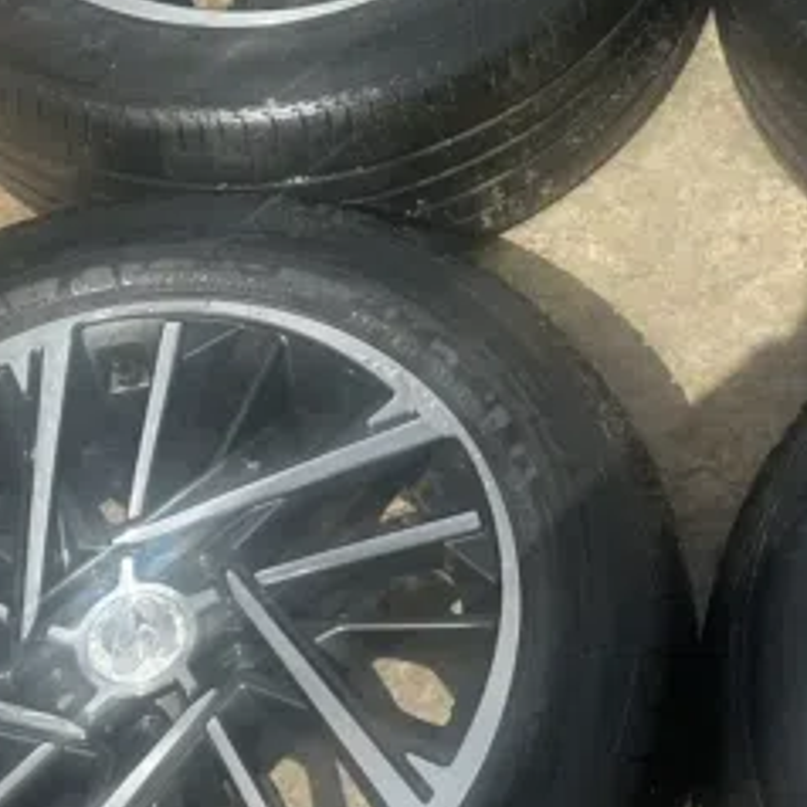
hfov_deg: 28.8
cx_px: 729
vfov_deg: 30.0
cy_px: 400
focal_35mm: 57
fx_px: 1503
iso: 80
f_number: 1.78
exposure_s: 1/4348
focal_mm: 6.86
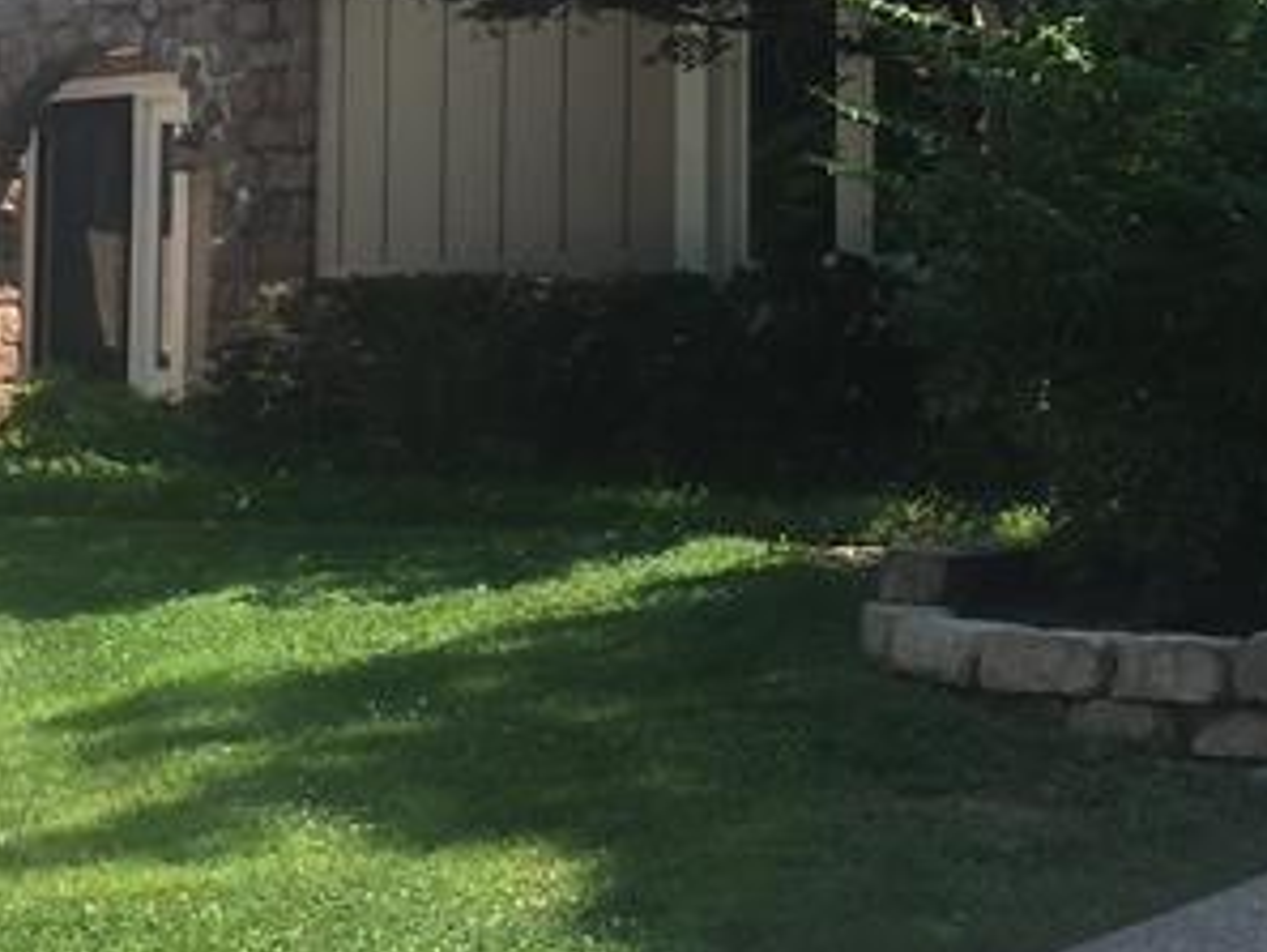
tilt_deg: +4.8
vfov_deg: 14.8
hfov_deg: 19.6
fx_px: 3662
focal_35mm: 100
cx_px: 776
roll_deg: -2.0
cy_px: 312
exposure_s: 1/920
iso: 32
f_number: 2.2
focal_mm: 4.15
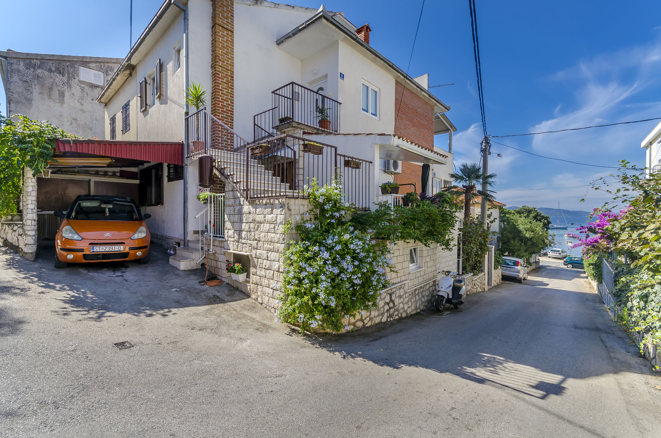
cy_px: 219
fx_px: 275
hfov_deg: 100.5
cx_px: 330
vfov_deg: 77.1
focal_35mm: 15
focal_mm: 10
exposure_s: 1/250
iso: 100
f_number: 9
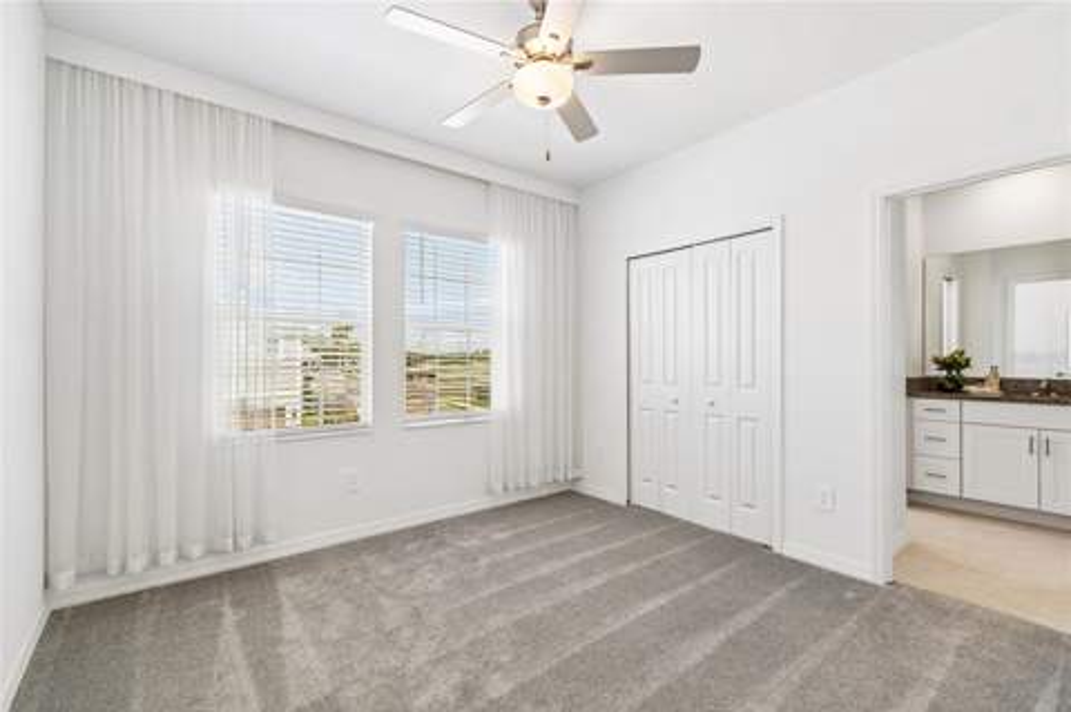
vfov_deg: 77.2
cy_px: 356
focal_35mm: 15
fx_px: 446
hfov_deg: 100.4
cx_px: 536
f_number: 7.1
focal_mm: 10
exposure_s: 1/8
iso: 100
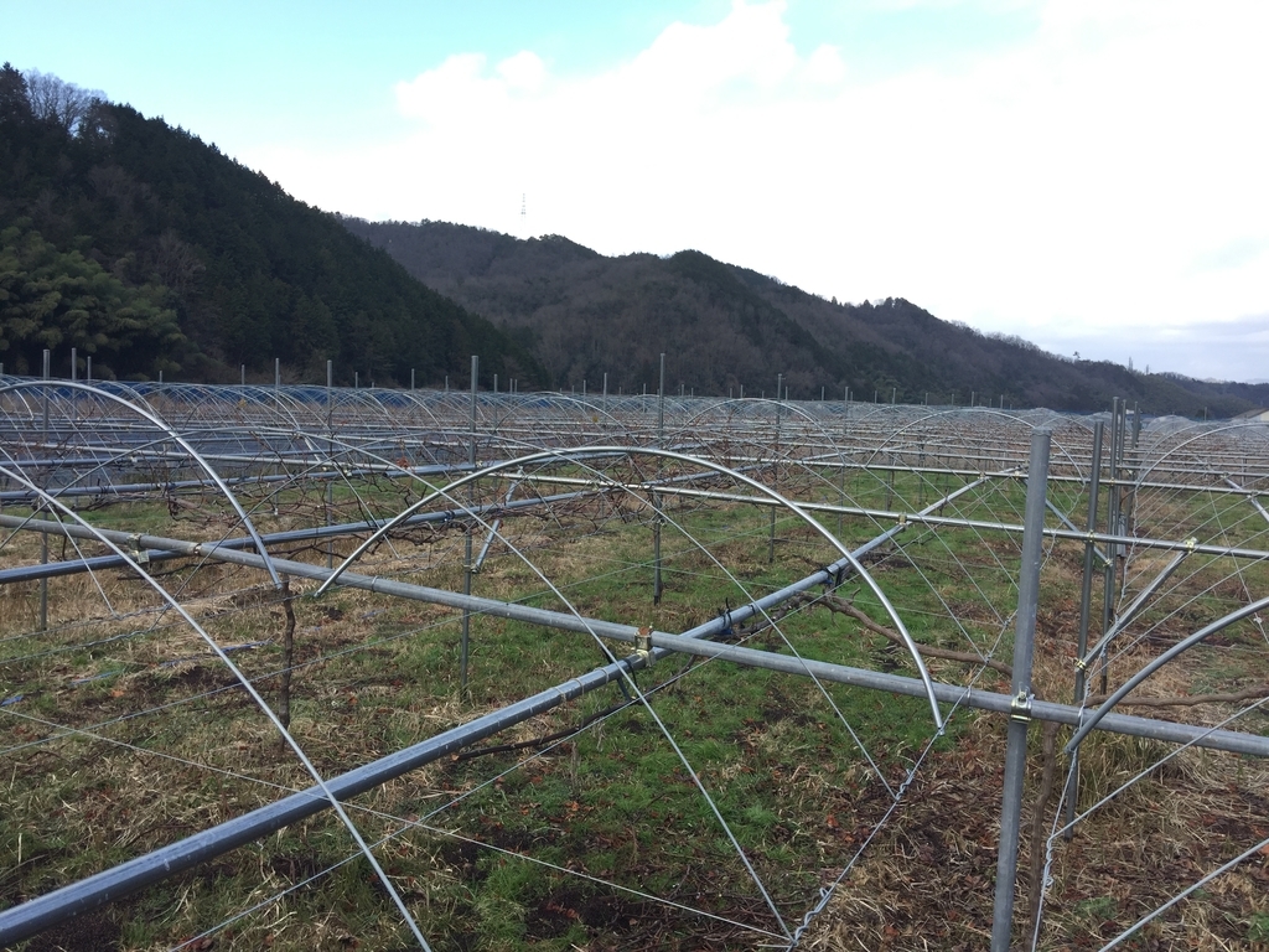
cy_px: 476
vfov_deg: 48.2
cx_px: 634
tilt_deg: -3.0
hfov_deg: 61.7
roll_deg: -1.5
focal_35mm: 29
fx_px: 1063
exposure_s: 1/434
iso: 32
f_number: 2.2
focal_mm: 4.15
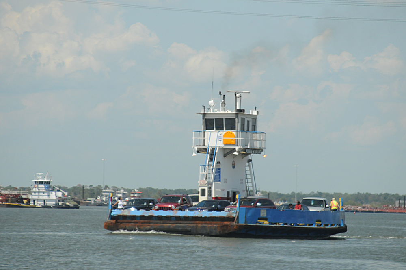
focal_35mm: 300
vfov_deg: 4.6
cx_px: 203
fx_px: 3379
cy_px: 135
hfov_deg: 6.9
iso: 800
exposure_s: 1/2500
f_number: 6.3
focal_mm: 200
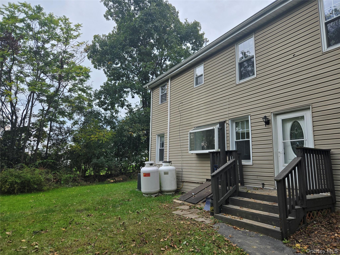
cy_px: 128
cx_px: 170
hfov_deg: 73.9
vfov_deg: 58.9
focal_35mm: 23
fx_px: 226
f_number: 1.8
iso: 80
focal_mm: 5.4
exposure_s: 1/1148
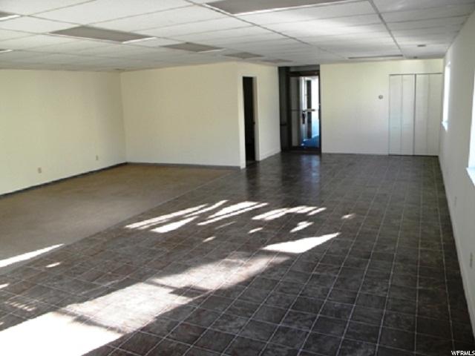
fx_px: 384
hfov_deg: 63.4
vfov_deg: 49.7
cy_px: 178
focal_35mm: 28
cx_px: 238
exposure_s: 1/25
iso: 80
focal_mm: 5
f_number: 3.5
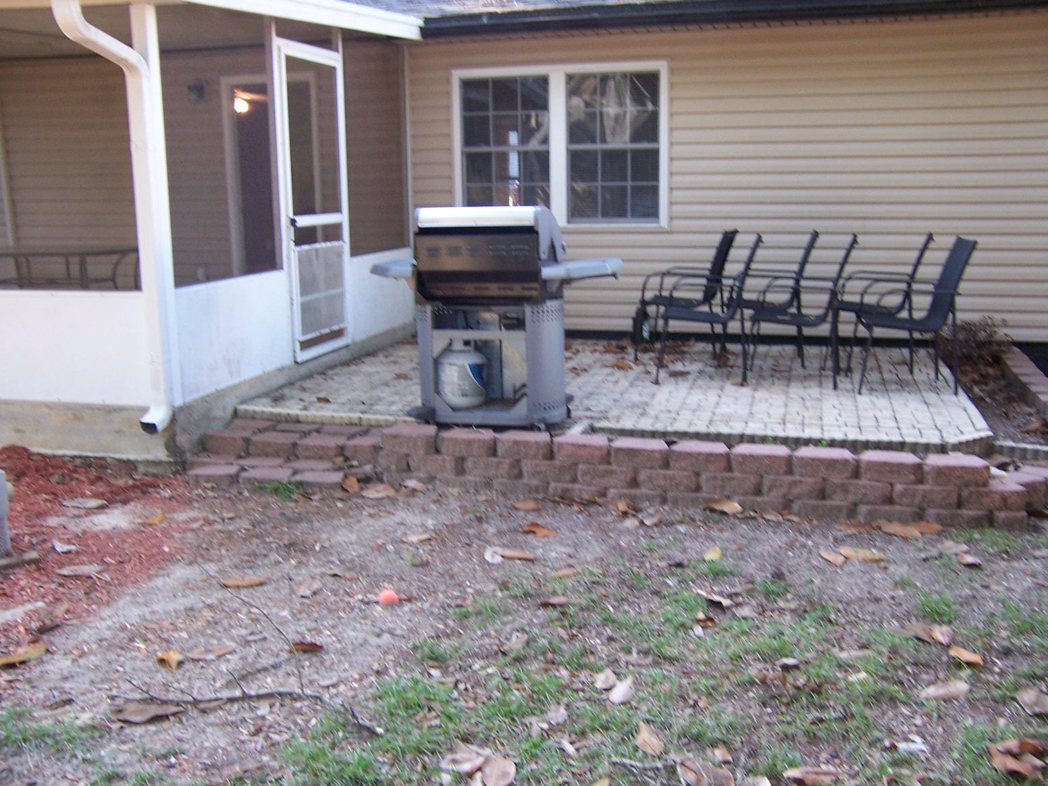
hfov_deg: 55.4
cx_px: 524
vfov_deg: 42.9
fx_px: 999
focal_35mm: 33
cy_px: 393
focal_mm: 5.5
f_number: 3.4
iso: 100
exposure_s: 1/30
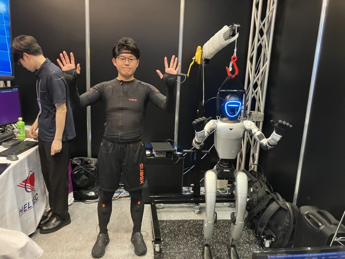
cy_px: 130
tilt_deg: -14.7
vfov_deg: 49.7
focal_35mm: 28
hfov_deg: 63.4
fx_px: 279
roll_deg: -2.7
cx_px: 172
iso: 250
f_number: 1.8
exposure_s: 1/33
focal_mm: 3.99
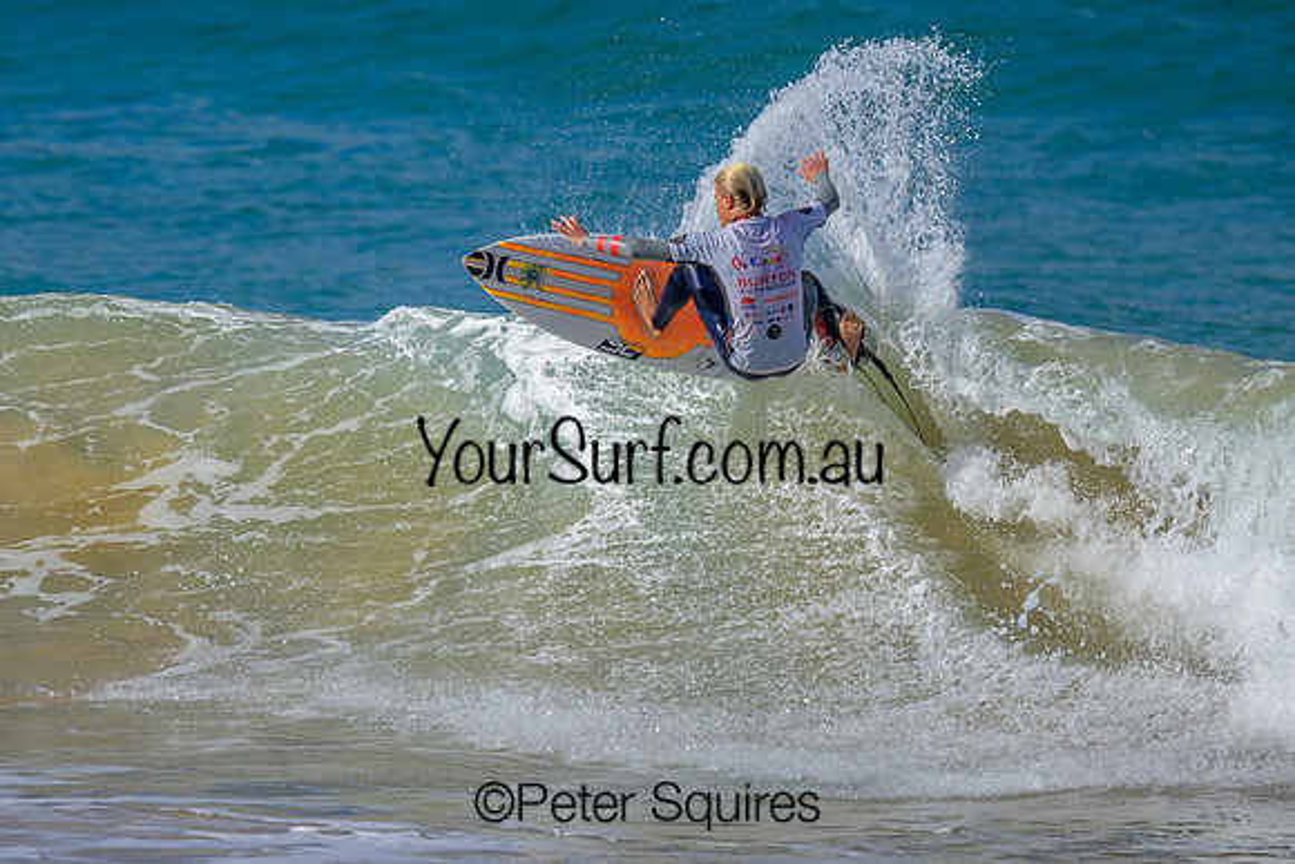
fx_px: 39520
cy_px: 325
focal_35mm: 1098
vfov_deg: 1.3
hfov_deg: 1.9
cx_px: 517
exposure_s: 1/2000
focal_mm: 800
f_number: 6.3
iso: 220
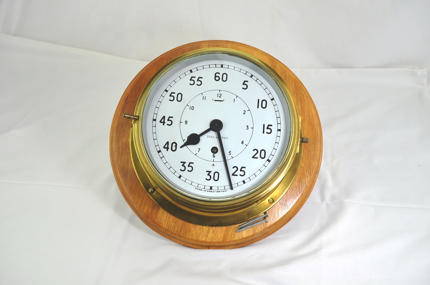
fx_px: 429
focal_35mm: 36
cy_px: 142
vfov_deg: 36.7
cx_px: 215
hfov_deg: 53.2
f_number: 5.6
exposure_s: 1/125
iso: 200
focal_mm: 24
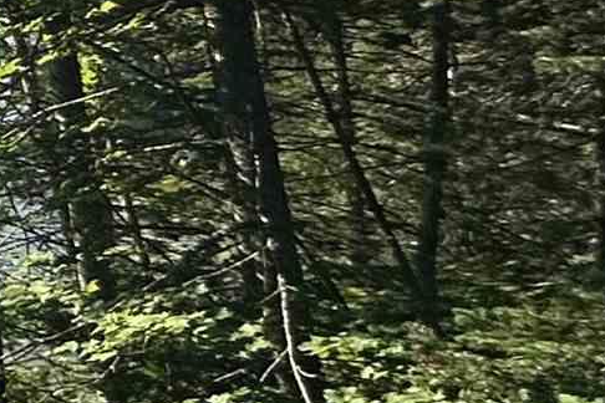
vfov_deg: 13.9
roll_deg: +1.3
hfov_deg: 11.2
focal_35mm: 92
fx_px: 1546
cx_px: -1250
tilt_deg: +6.4
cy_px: -216
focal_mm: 2.22
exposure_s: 1/2681
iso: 40
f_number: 2.2
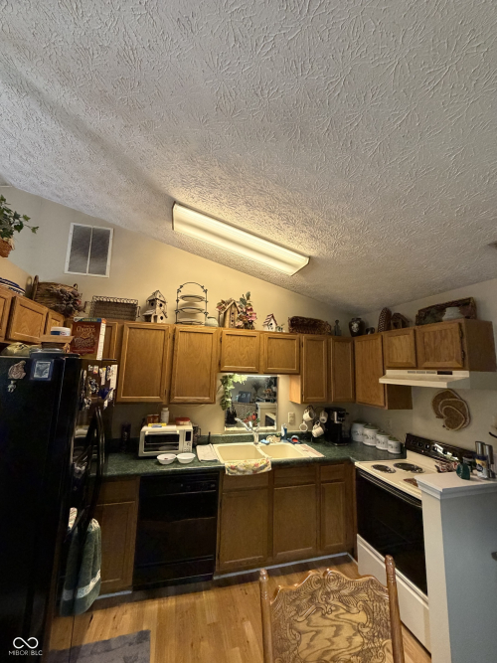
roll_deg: -2.3
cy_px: 332
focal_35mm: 14
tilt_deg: +8.5
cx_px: 248
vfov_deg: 102.1
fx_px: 268
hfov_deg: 85.7
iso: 500
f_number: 2.2
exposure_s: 1/60
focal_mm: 2.22
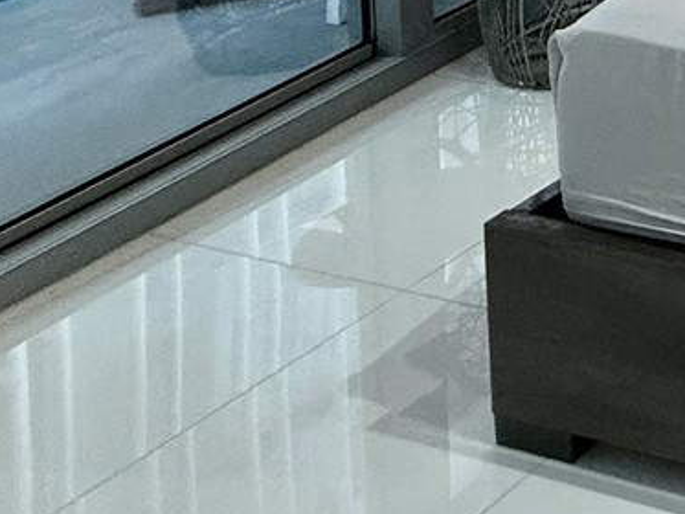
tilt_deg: -1.6
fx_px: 1188
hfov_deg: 19.0
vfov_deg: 17.8
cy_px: -492
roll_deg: +1.2
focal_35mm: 60
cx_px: 1376
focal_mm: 2.22
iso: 200
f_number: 2.2
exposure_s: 1/60
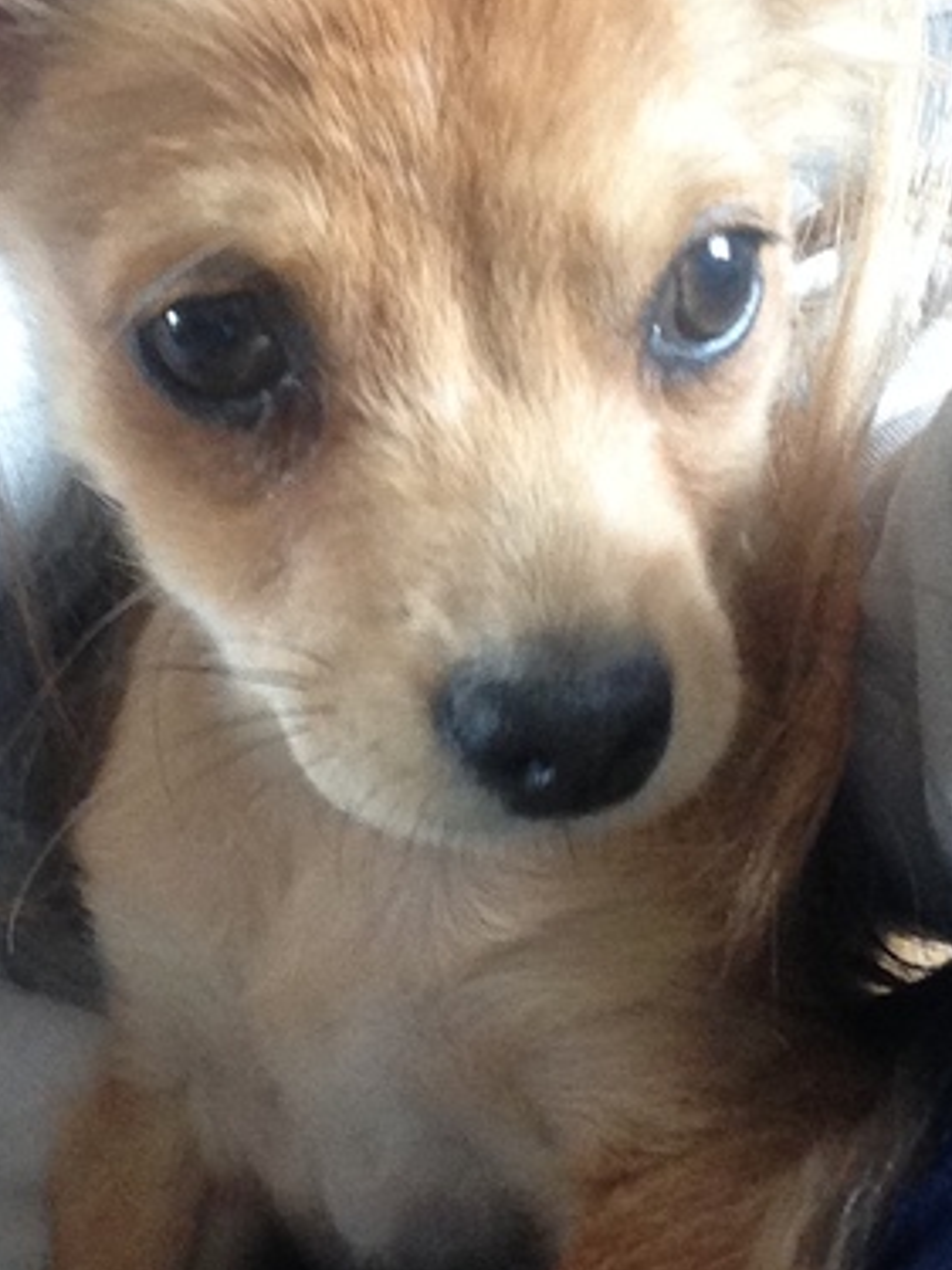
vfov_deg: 34.2
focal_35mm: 56
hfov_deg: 25.9
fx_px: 2055
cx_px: 291
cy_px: 464
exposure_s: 1/30
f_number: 2.4
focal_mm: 2.18
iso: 200
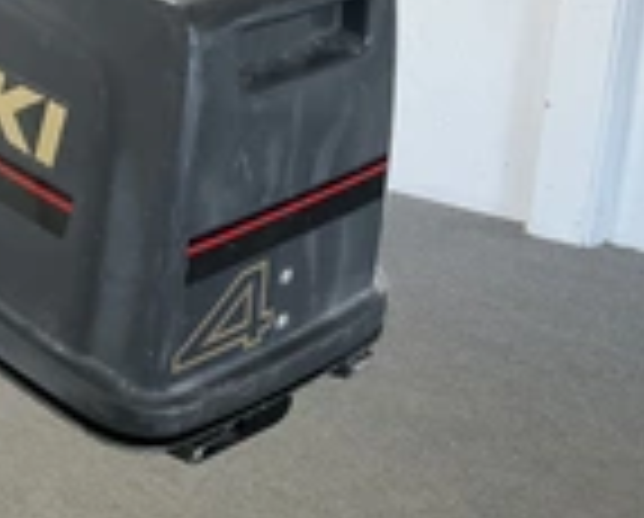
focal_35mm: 79
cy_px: 374
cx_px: 0
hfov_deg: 23.1
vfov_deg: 19.4
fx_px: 1509
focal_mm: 3
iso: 250
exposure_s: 1/60
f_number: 1.8
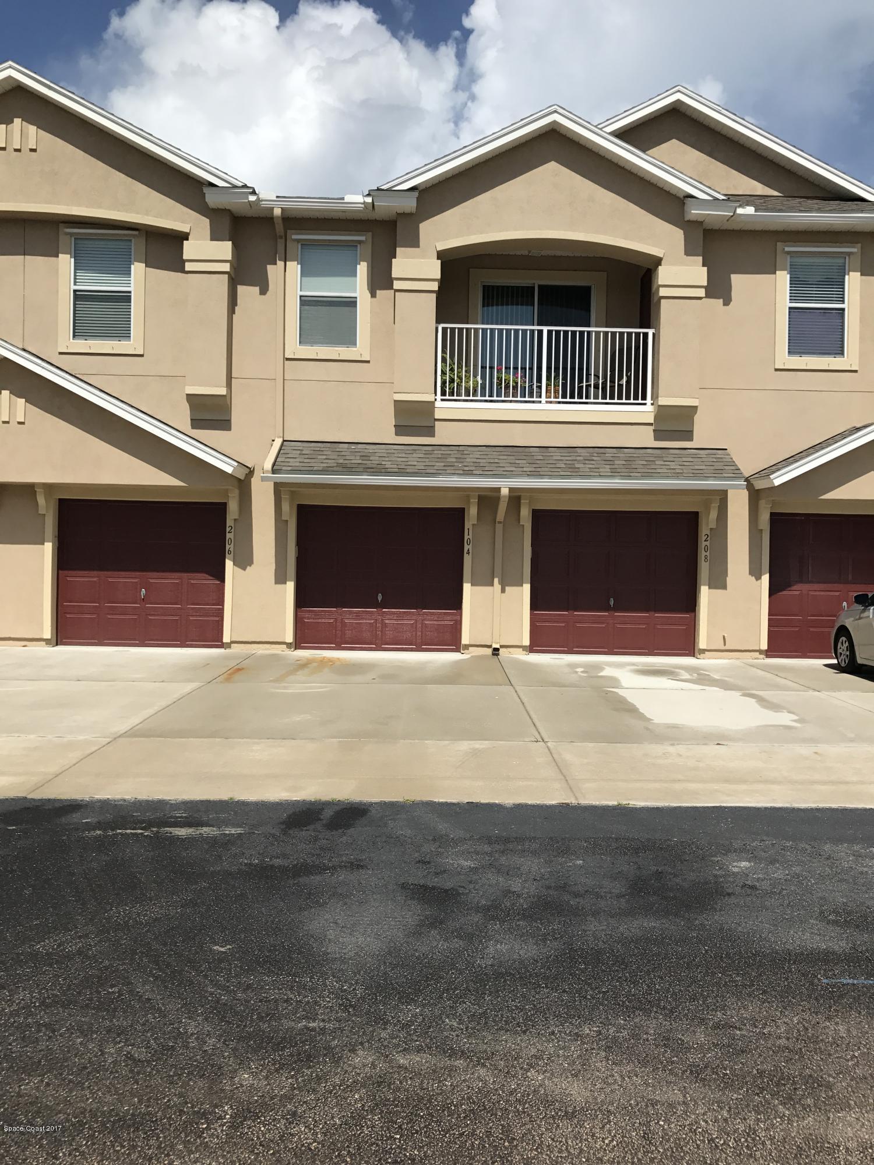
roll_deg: -1.7
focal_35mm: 28
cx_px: 437
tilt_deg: +1.0
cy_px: 582
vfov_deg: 63.4
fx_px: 943
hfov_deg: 49.7
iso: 20
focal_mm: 3.99
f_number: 1.8
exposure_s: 1/3831
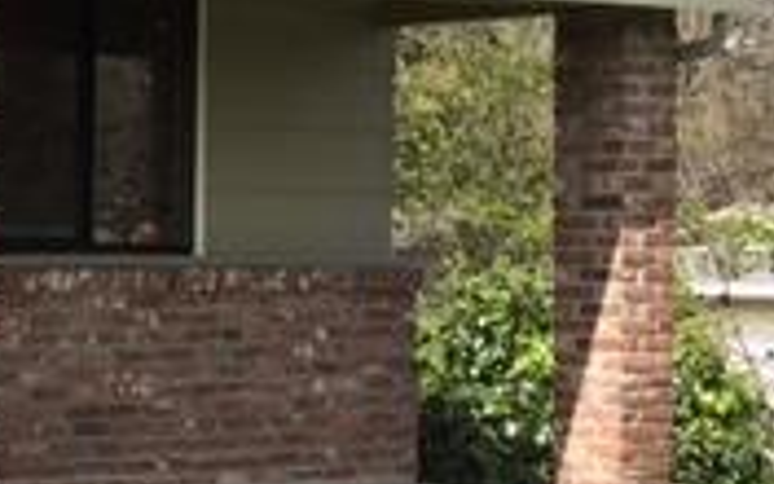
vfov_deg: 11.7
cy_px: 273
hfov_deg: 15.8
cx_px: -629
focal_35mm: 112
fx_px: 2363
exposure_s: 1/884
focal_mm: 4.15
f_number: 2.2
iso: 25
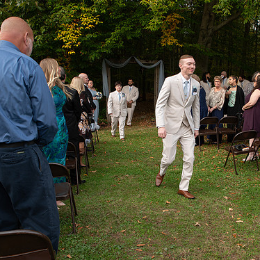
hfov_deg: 47.9
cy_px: 127
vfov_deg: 48.4
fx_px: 289
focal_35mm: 34
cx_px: 166
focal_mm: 24
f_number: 6.3
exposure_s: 1/200
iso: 400
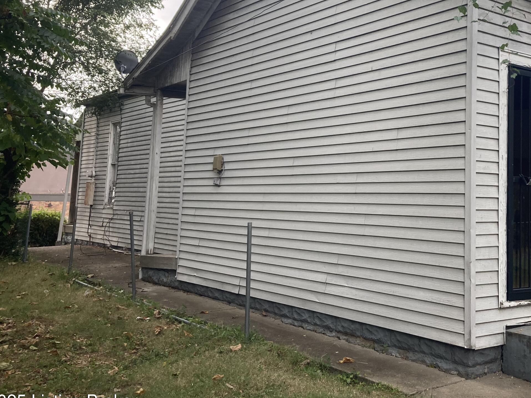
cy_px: 117
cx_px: 390
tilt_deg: +6.6
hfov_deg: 41.8
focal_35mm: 44
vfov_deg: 32.5
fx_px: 675
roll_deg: -1.0
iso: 32
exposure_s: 1/121
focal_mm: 3.99
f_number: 1.8
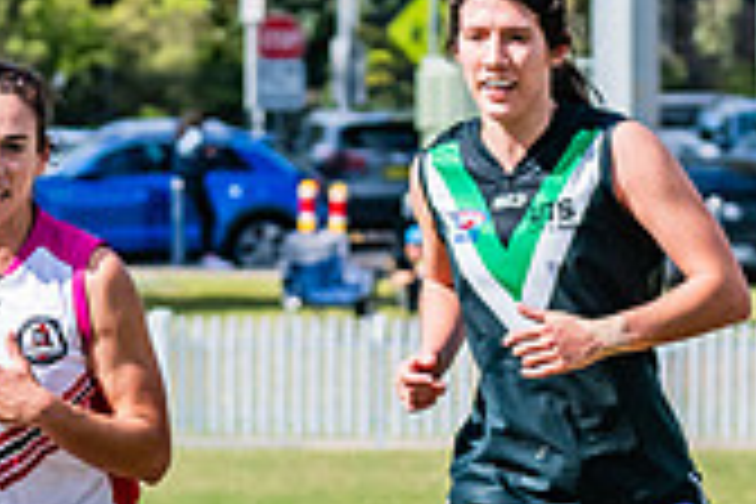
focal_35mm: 817
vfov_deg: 1.7
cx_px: -411
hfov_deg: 2.5
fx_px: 17156
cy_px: 896
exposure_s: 1/1250
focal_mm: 180
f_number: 10
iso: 800
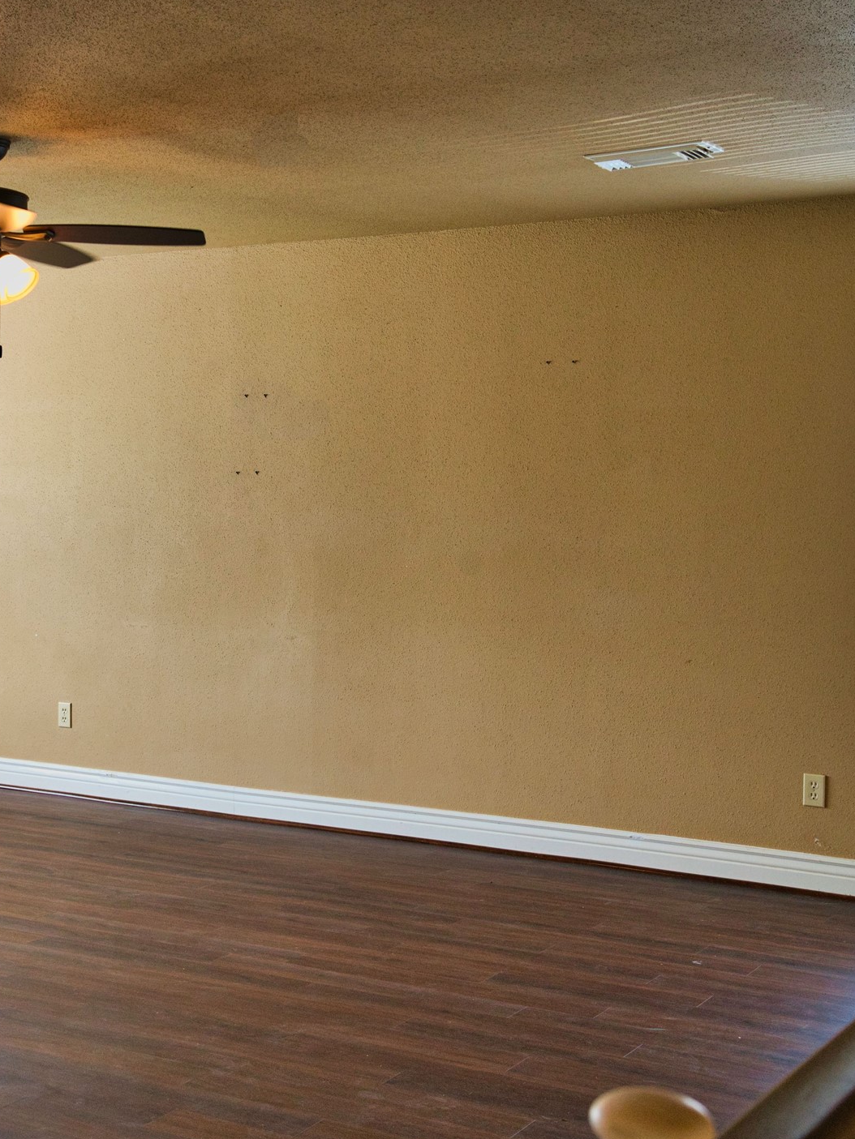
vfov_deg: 34.9
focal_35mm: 55
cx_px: 77
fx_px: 1811
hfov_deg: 25.7
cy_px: 555
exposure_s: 1/125
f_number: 6.3
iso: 2000
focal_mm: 37
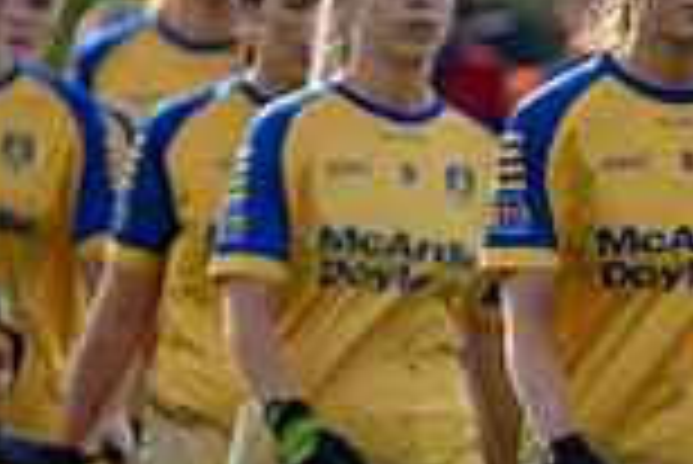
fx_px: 23931
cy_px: 266
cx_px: 1246
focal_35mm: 1242
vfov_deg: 1.1
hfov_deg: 1.7
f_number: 2.8
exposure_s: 1/2500
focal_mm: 220
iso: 220
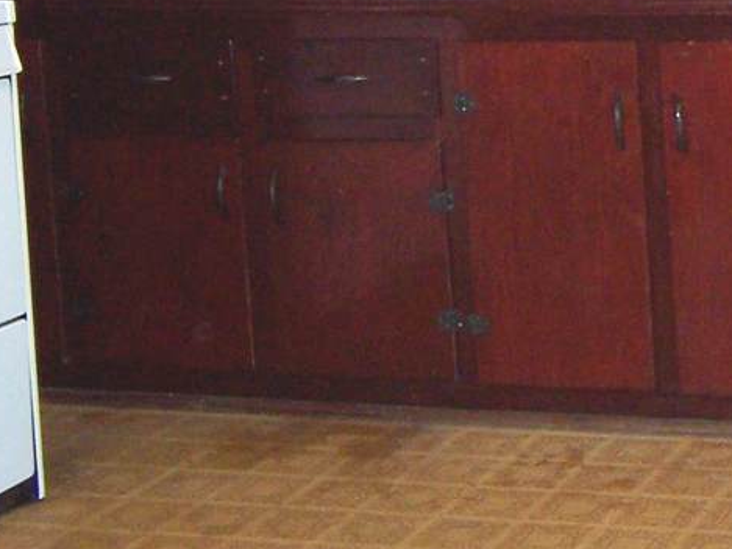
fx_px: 1904
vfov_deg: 16.0
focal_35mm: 90
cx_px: 879
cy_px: -50
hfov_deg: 20.4
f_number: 2.8
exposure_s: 1/60
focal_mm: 5.5
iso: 140
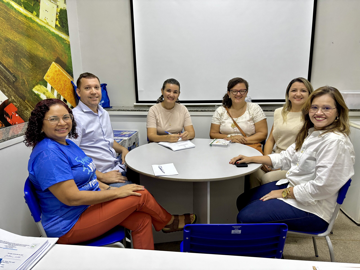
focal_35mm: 26
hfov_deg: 67.3
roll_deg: +0.7
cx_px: 180
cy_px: 135
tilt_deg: -12.8
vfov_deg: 53.1
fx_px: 270
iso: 320
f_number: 1.6
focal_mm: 5.96
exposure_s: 1/60
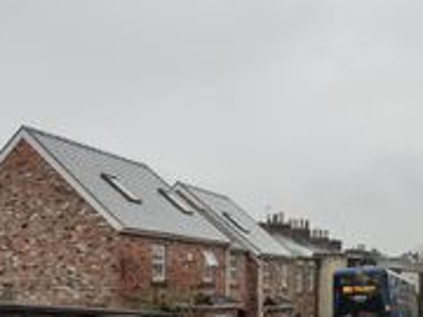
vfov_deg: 23.8
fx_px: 733
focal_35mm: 60
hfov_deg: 30.7
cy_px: 282
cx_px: 385
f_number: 1.9
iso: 40
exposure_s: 1/305
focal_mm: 3.6
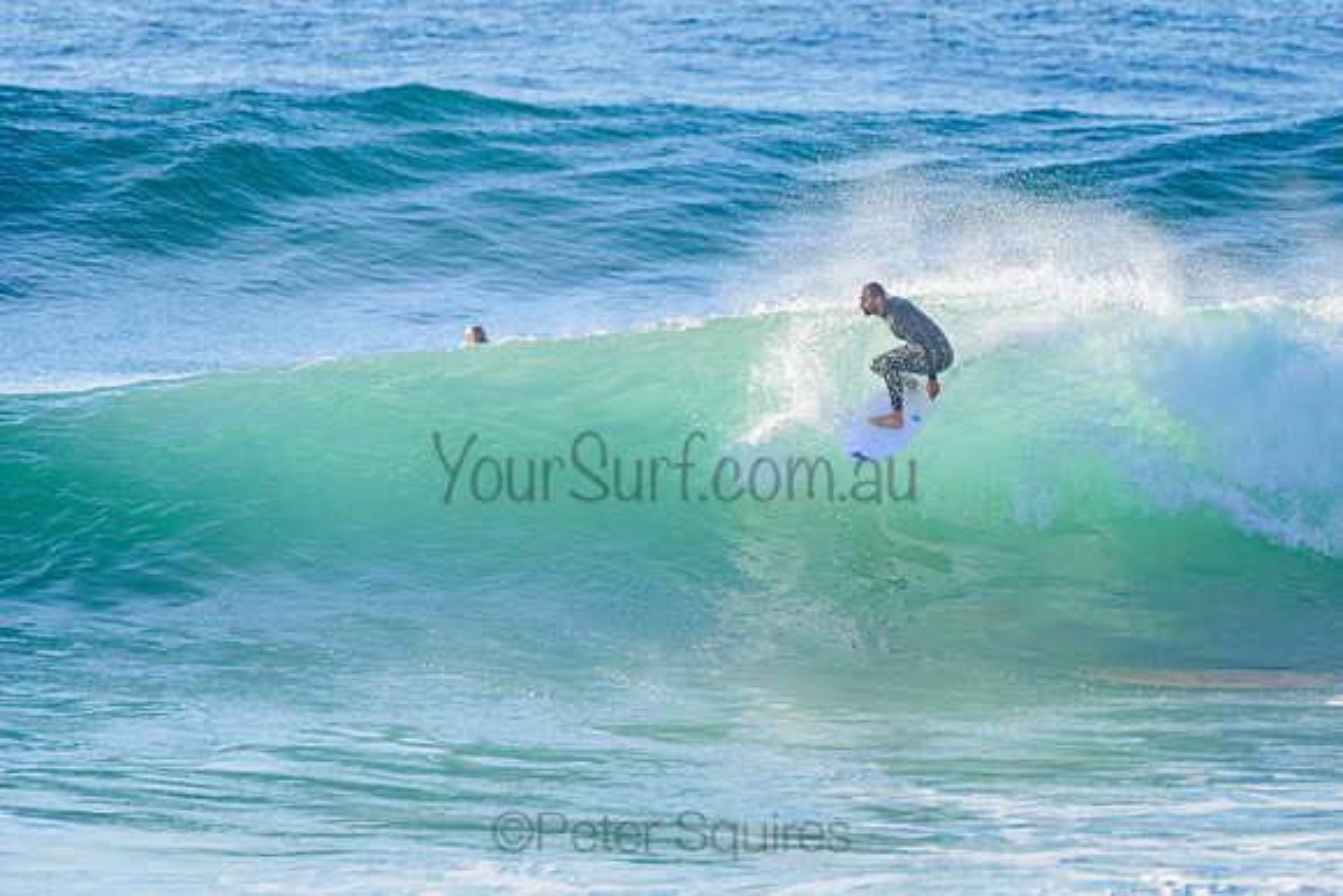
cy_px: 479
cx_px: 824
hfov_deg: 3.4
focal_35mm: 613
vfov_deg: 2.2
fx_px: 22881
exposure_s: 1/2000
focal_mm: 500
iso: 280
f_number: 5.6
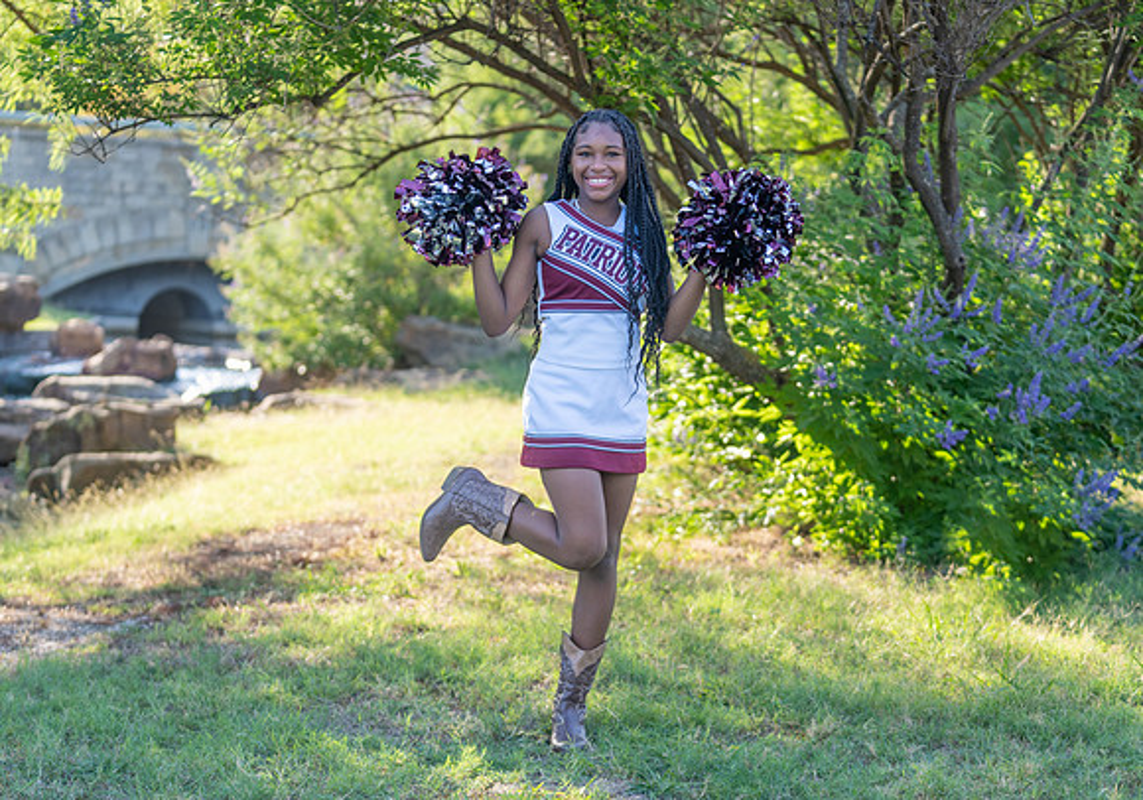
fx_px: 2721
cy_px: 461
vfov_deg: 16.7
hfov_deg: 23.7
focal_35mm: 84
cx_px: 593
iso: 125
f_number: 2.8
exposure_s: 1/320
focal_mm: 70
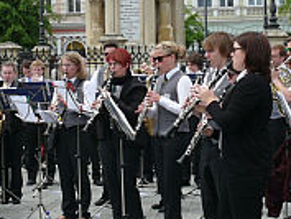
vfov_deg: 16.6
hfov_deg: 22.0
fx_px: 749
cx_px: 138
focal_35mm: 89
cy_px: 110
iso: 100
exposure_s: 1/500
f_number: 5.6
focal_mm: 7.4
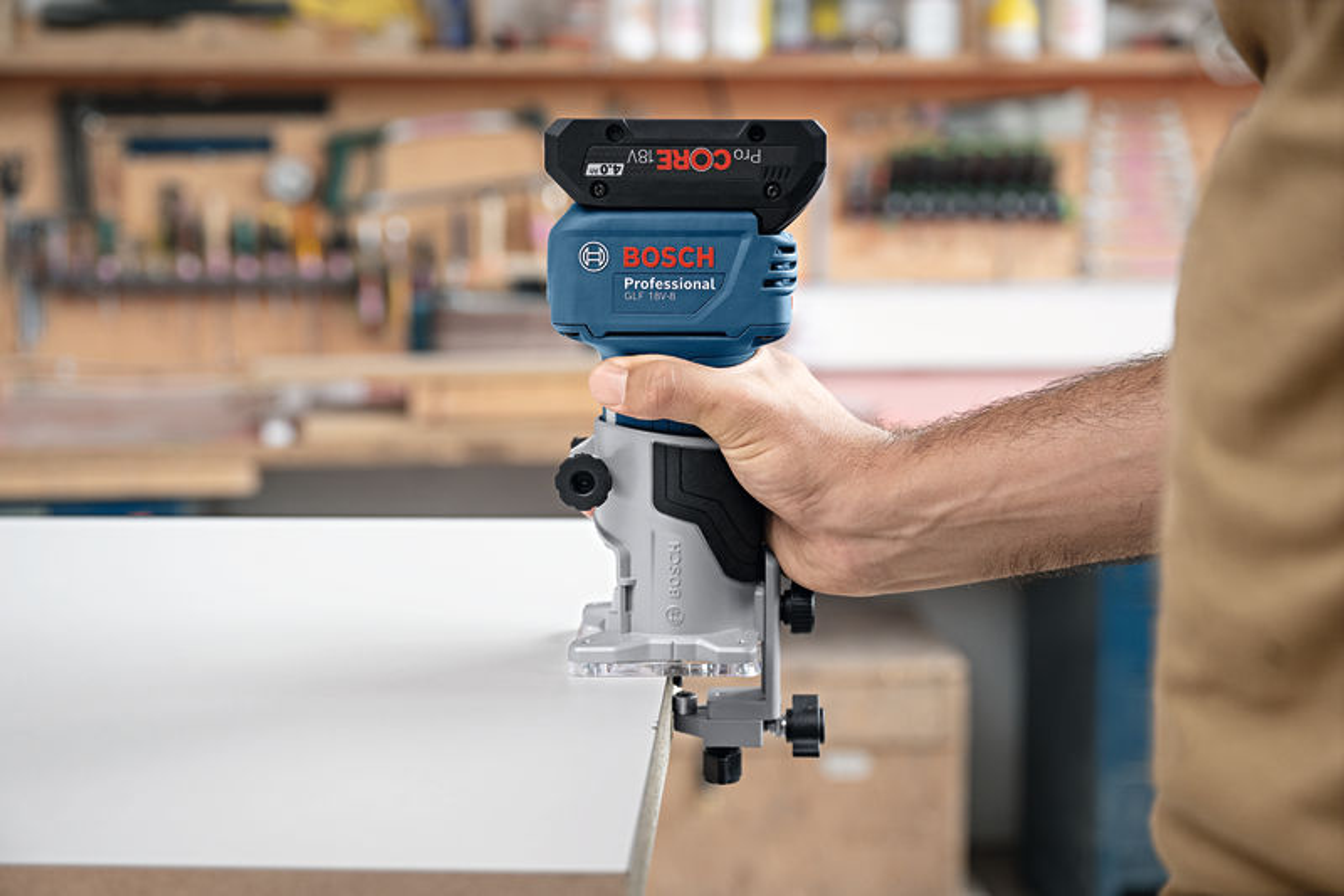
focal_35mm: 57
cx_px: 672
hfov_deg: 35.1
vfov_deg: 23.8
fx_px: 2127
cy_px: 448
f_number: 4
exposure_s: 1/60
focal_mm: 57
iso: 800
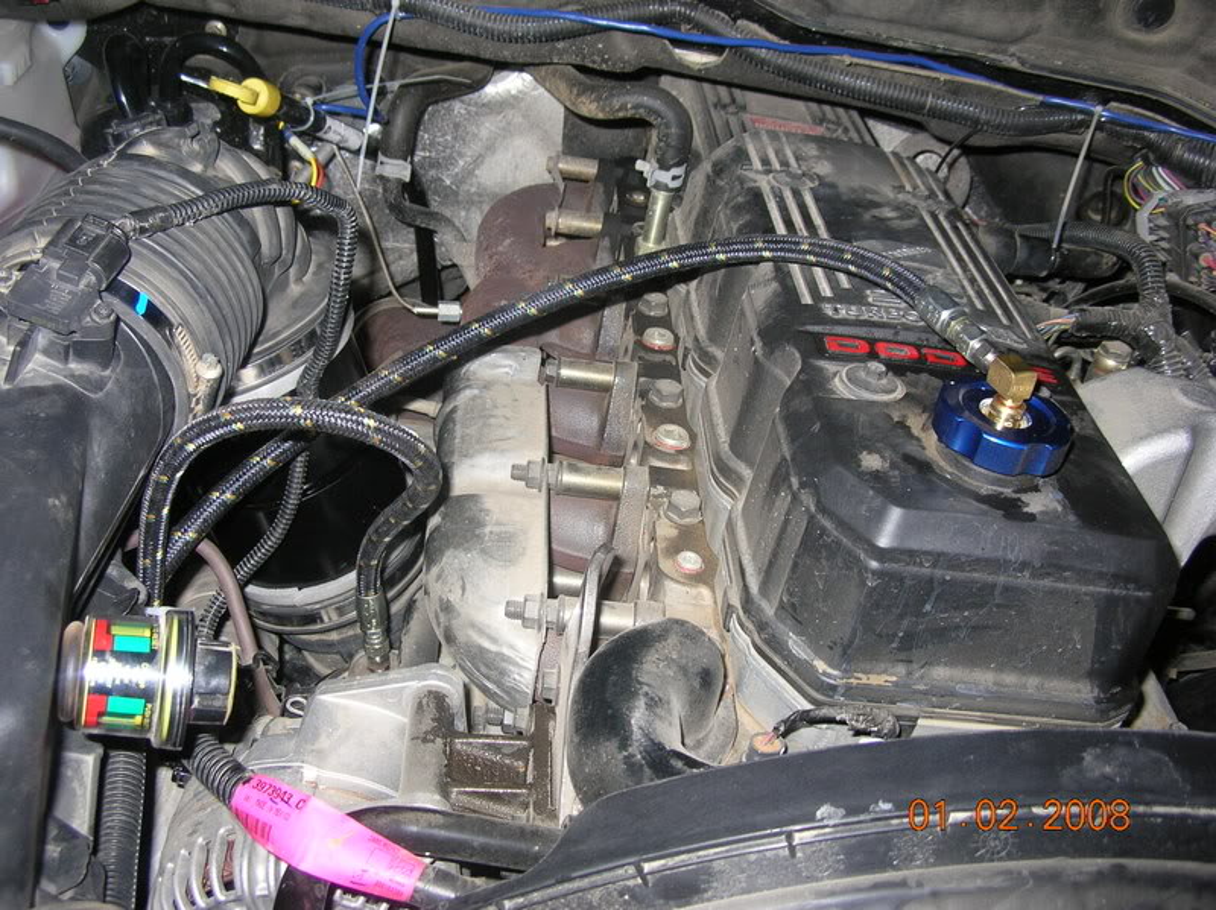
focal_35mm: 36
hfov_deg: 51.4
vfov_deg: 39.6
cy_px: 455
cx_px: 608
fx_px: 1264
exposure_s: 1/60.1
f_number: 2.7
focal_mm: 6
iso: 50
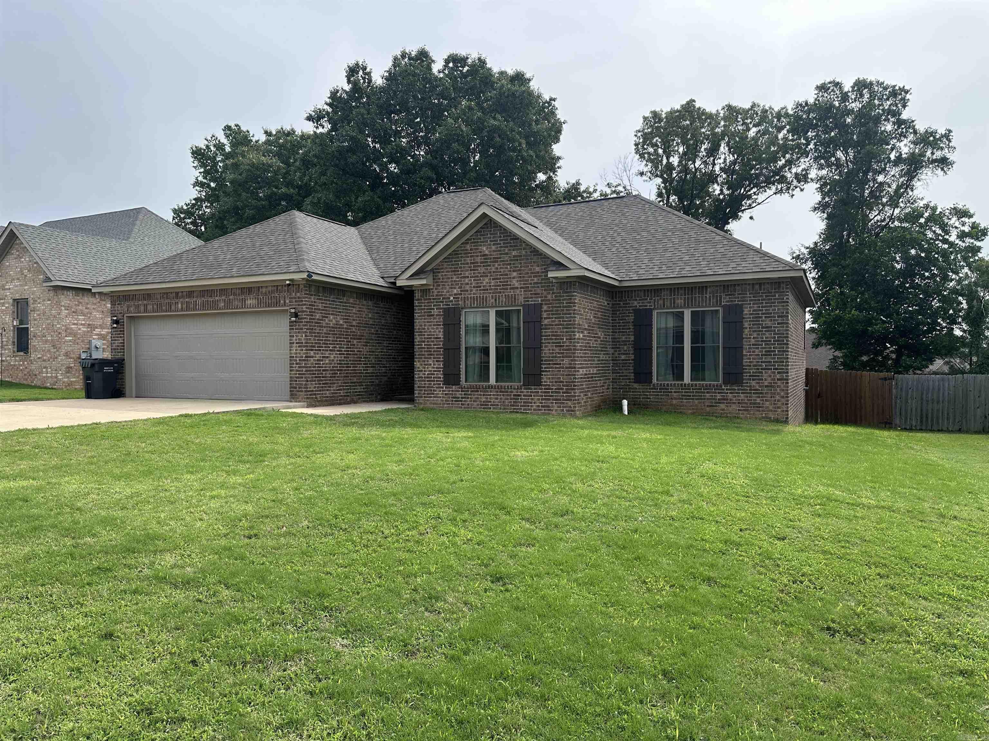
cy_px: 370
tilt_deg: +0.3
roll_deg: +0.2
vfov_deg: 56.8
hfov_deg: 71.6
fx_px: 686
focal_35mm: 24
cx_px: 494
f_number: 1.78
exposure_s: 1/2809
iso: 80
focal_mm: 6.86
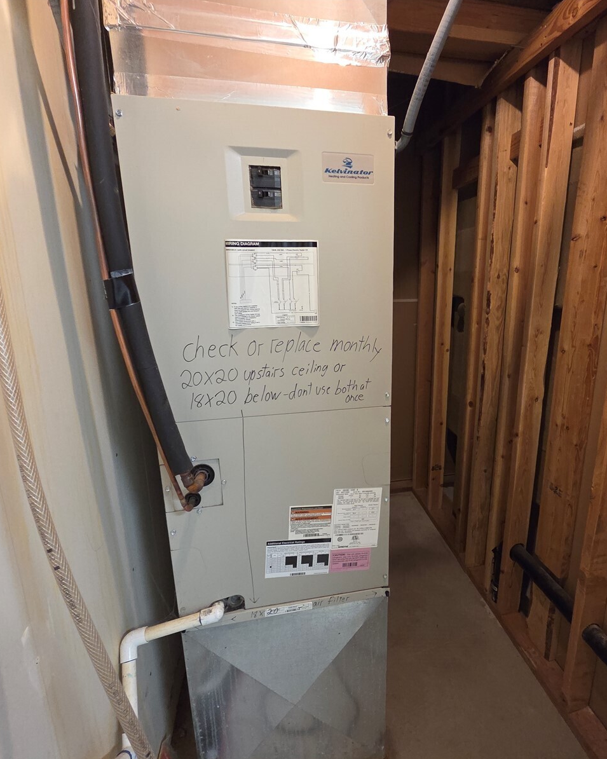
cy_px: 380
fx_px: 382
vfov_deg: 89.6
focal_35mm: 17
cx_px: 362
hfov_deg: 76.2
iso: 1000
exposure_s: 1/60
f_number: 2.2
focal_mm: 2.2
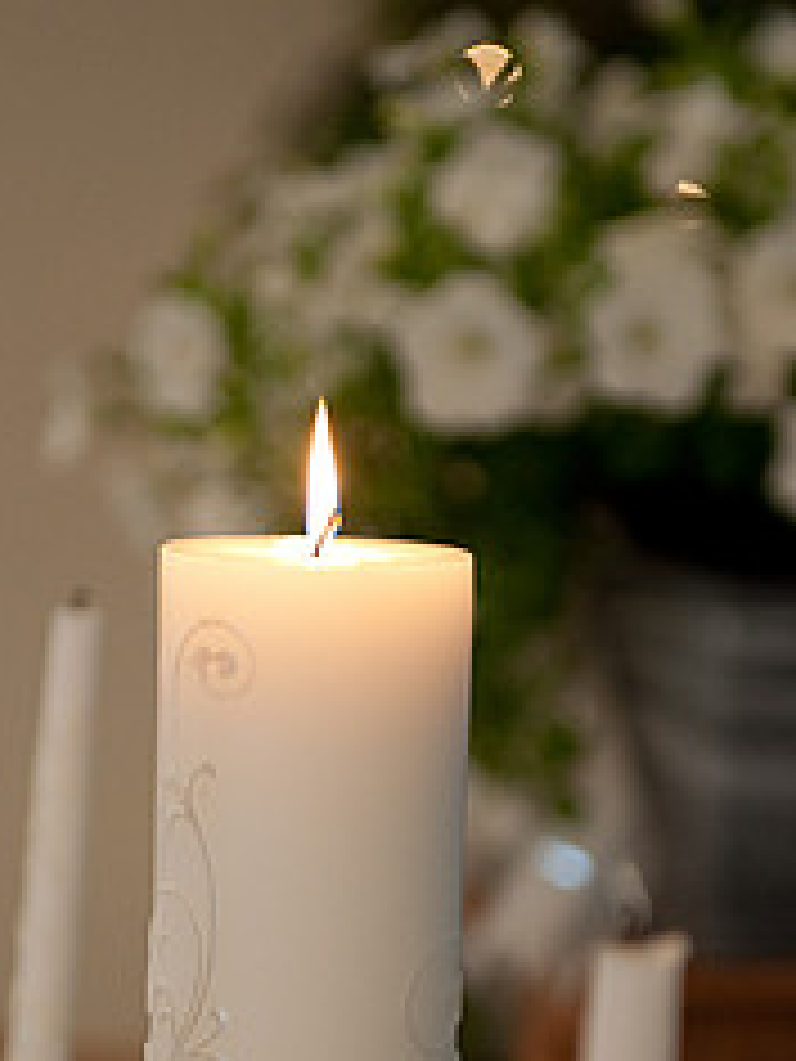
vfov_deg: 15.3
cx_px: 281
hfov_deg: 11.6
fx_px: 3925
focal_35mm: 128
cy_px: 796
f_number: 2.8
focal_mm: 70
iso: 1600
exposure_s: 1/125
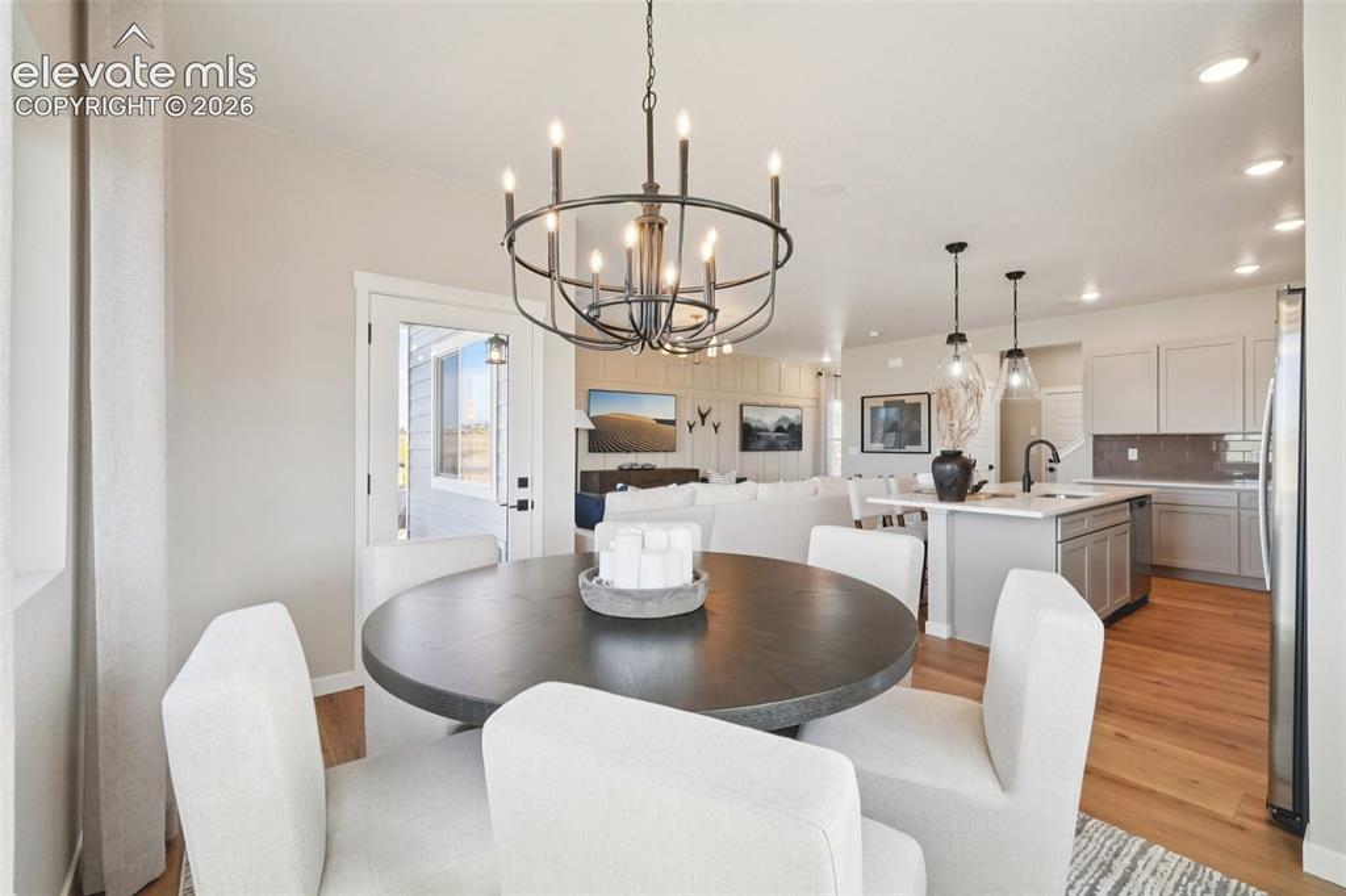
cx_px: 673
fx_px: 561
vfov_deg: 77.3
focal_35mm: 15
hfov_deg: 100.4
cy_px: 448
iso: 800
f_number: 8
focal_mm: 10
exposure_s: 1/60
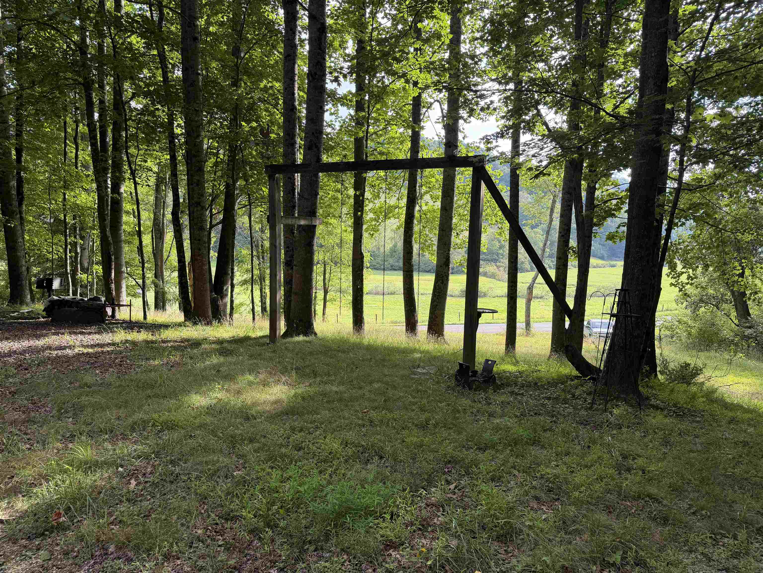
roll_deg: -0.9
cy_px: 286
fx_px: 529
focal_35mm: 24
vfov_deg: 56.8
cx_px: 382
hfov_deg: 71.6
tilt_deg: -6.3
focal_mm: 6.76
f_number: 1.78
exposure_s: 1/504
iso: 100
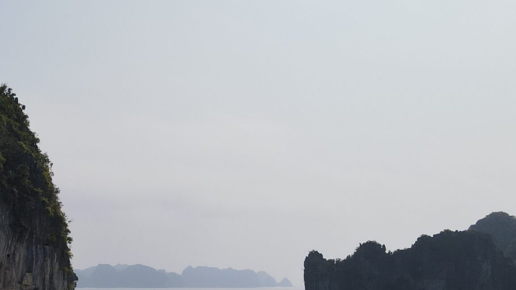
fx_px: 794
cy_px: 256
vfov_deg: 20.3
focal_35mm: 58
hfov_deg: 35.1
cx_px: 122
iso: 100
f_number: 2.8
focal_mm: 4.5
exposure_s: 1/2500
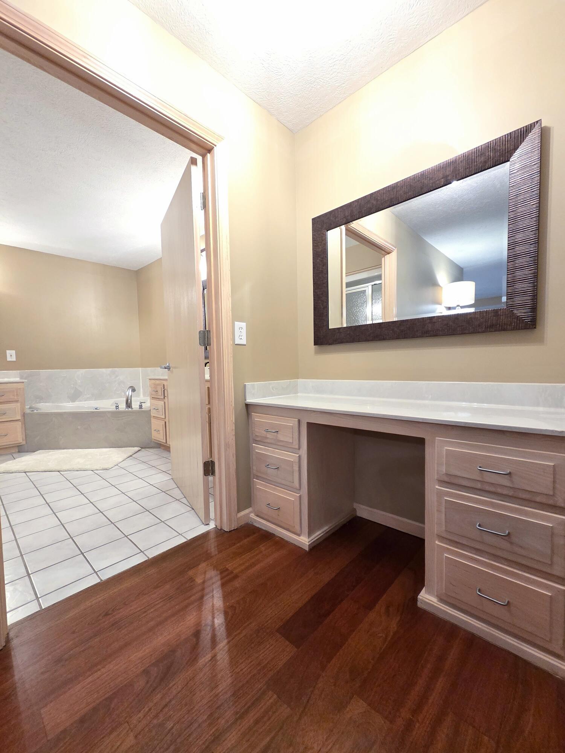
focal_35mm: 13
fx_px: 283
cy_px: 376
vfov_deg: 106.2
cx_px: 282
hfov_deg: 89.9
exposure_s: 1/60
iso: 640
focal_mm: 2.2
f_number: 2.2
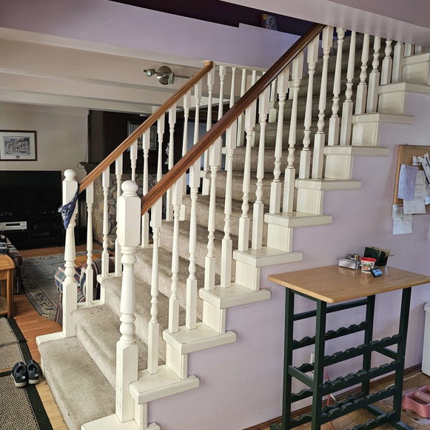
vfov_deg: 57.3
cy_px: 209
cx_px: 151
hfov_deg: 56.3
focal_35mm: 28
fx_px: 394
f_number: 1.7
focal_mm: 6.3
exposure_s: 1/120
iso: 250
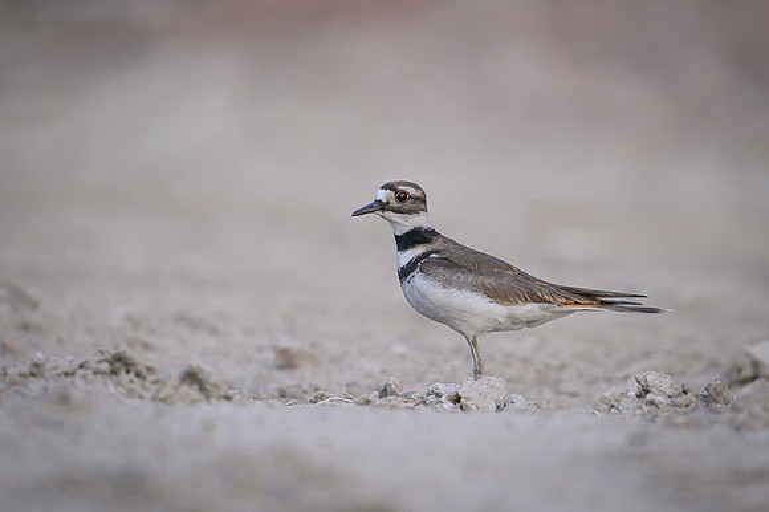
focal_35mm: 1170
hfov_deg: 1.8
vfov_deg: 1.2
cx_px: 461
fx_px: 24981
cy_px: 203
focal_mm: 560
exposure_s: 1/640
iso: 1000
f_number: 4
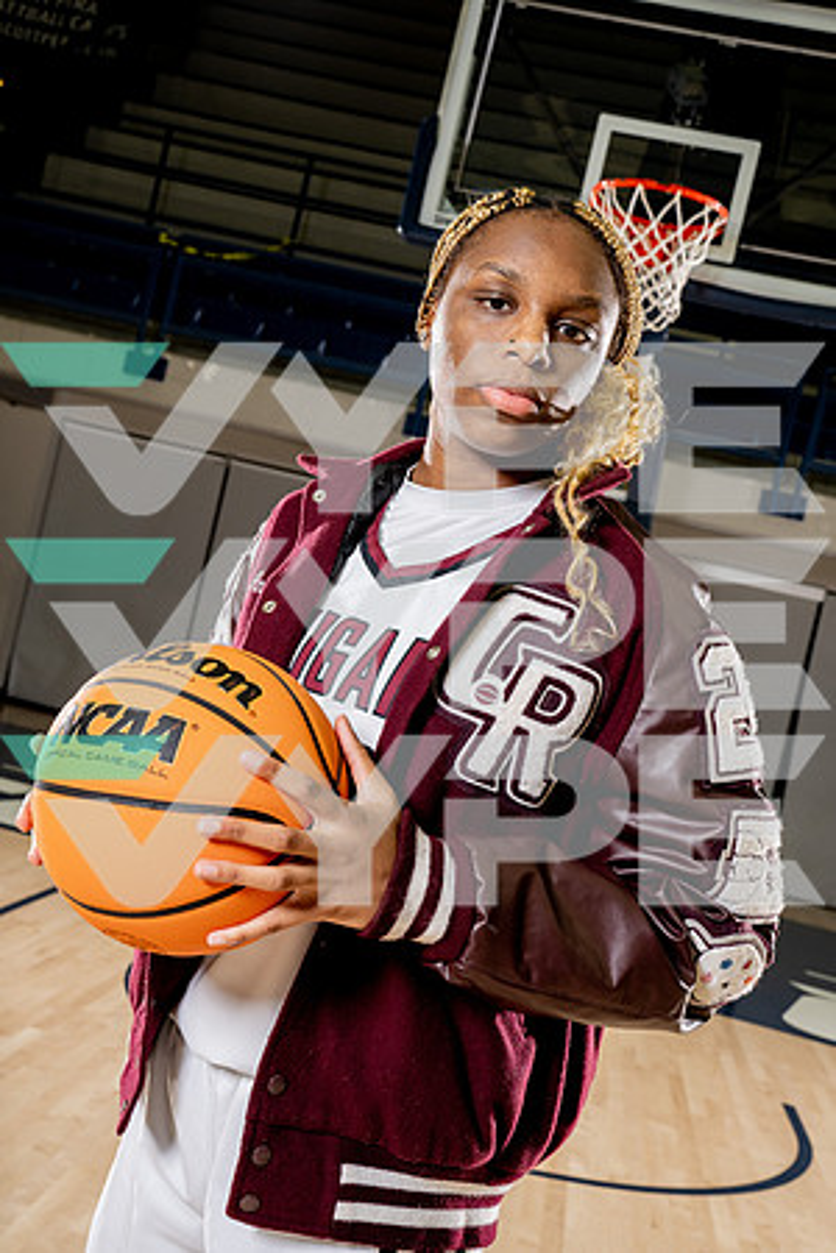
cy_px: 626
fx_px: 1498
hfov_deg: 31.2
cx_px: 418
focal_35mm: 43
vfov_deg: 45.4
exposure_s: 1/250
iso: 640
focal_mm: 43
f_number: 8
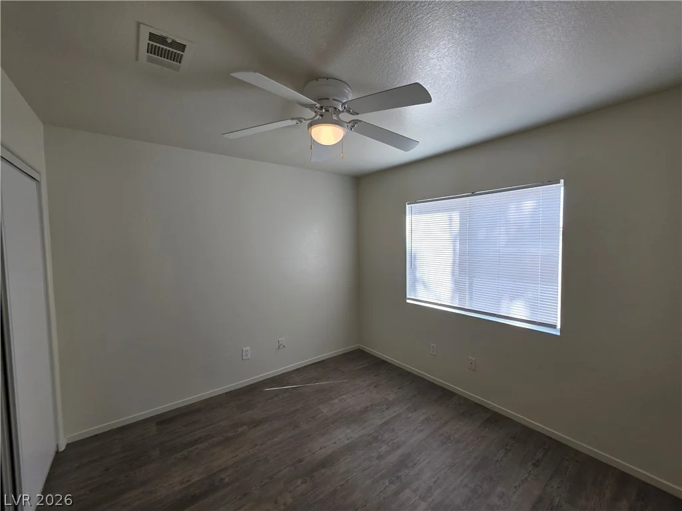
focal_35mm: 13
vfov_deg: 89.9
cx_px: 341
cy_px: 256
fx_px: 256
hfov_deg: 106.2
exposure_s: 1/120
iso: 40
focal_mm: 2.2
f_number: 1.9
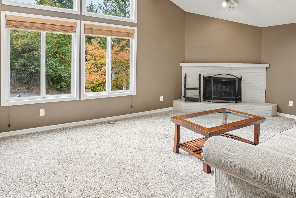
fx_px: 181
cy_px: 63
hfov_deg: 78.5
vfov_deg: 55.8
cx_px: 137
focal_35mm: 22
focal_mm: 16
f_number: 8
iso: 400
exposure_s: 1/50
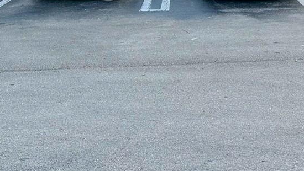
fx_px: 613
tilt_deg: +3.2
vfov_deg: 14.2
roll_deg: -1.3
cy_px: -130
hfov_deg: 26.0
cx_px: 323
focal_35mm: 76
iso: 80
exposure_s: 1/3861
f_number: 1.78
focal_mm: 6.86
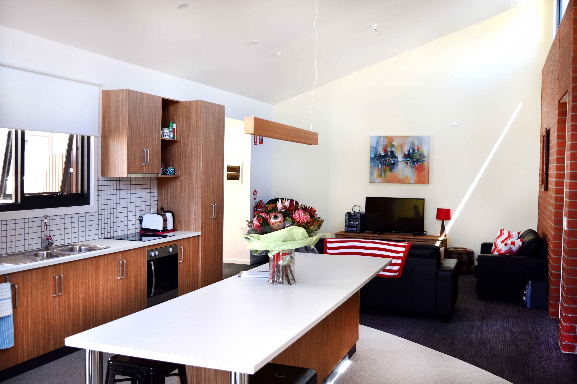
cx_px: 288
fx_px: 577
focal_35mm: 36
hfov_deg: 53.1
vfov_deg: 36.9
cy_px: 192
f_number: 4.5
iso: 400
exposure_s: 1/80
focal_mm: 24
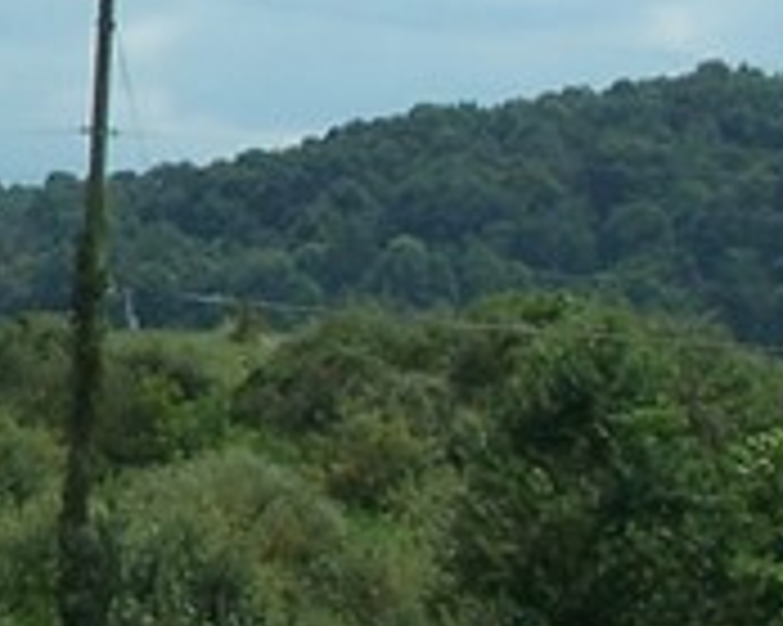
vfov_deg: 7.1
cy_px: 252
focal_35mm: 218
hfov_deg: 8.6
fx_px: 5049
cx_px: -450
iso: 80
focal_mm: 6.3
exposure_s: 1/500
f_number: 5.6
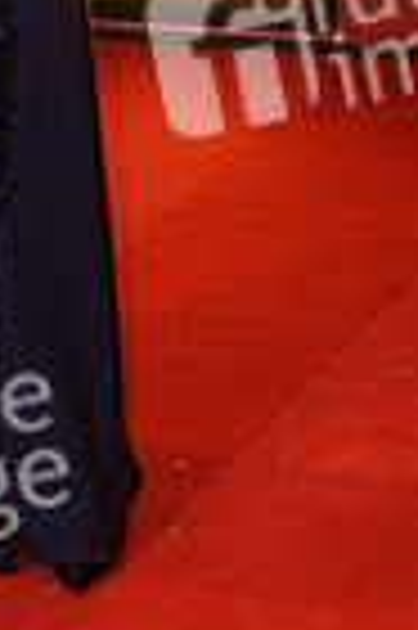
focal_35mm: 94
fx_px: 1641
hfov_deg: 14.2
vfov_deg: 19.9
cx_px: -31
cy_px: -194
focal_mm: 33
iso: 640
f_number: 5.6
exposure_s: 1/160
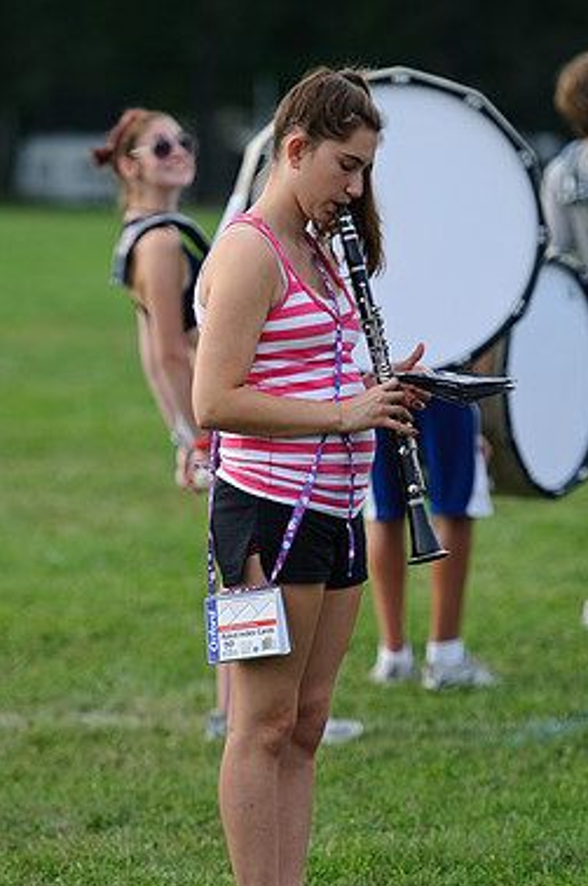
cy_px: 525
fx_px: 7026
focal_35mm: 286
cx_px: 306
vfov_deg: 7.2
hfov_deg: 4.8
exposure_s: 1/750
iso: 200
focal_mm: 160
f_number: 2.8
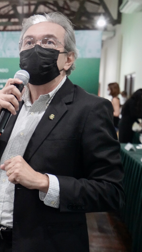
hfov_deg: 19.8
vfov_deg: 37.2
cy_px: 126
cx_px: -42
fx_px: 375
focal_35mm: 56
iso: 10000
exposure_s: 1/125
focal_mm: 35
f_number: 5
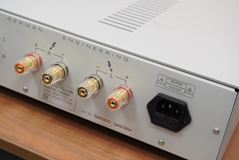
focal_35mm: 63
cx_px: 120
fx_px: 418
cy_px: 80
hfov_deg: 31.9
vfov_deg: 21.6
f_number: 7.1
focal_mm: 42
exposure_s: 1/20
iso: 400
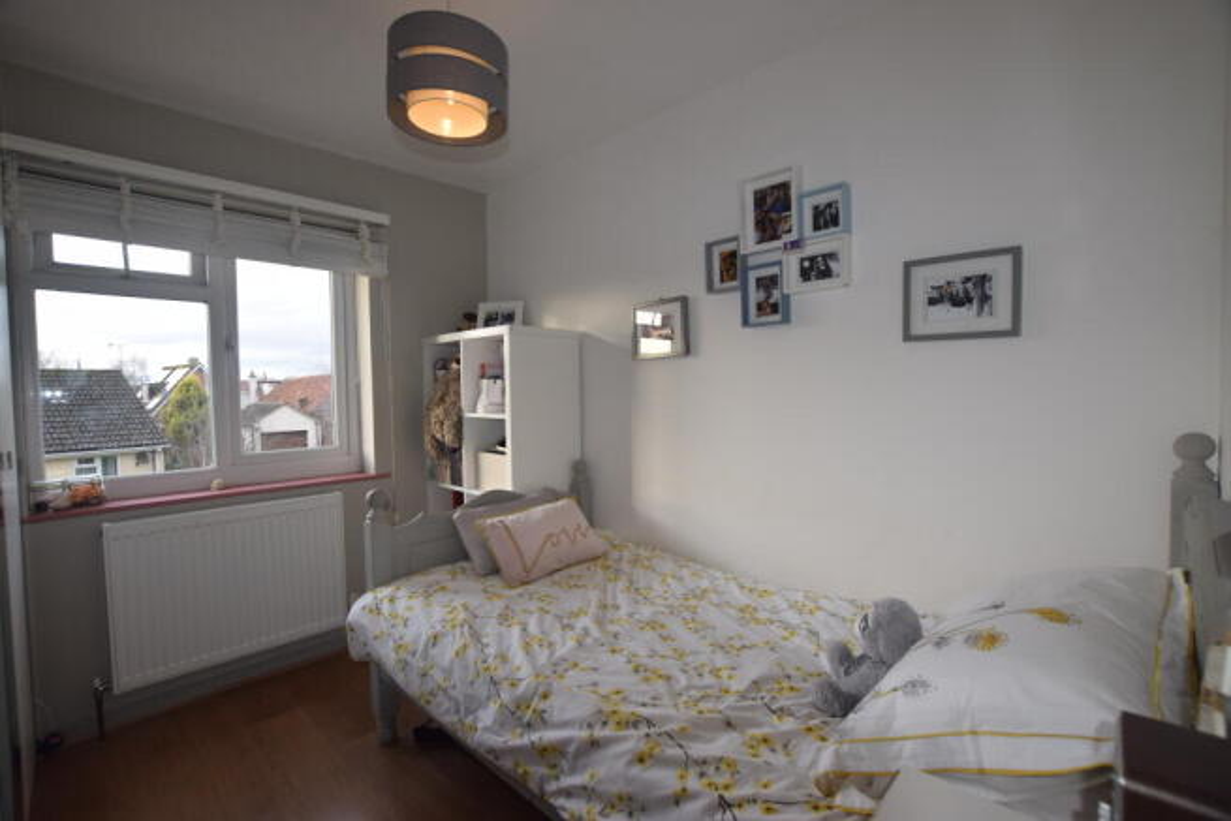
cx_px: 616
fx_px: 513
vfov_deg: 77.4
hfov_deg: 100.4
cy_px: 410
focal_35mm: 15
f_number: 5.6
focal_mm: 10
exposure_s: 1/125
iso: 360
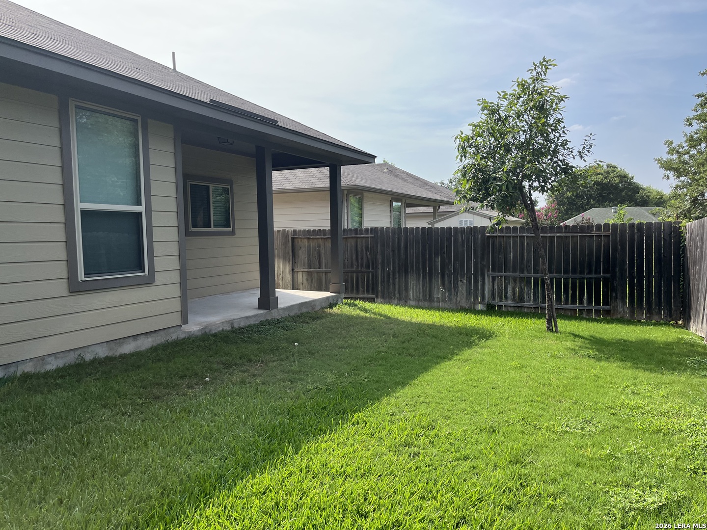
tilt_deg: -1.9
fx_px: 531
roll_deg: +2.6
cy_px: 265
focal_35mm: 26
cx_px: 354
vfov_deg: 53.1
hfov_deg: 67.3
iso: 50
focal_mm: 5.1
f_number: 1.6
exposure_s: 1/2513
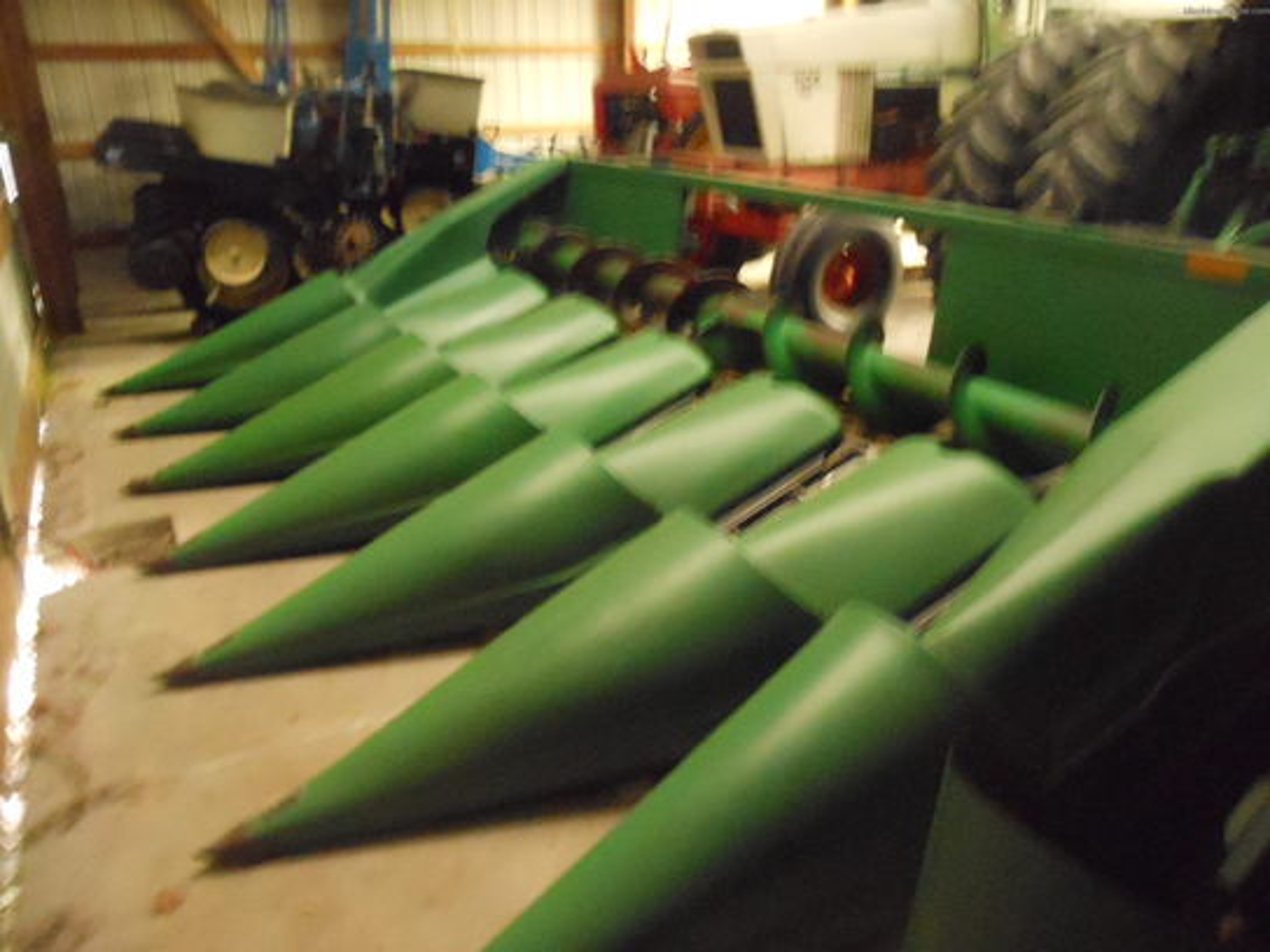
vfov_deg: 49.7
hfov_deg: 63.4
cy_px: 476
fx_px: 1027
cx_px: 635
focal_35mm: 28
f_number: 3.7
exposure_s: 1
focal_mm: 5
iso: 1600
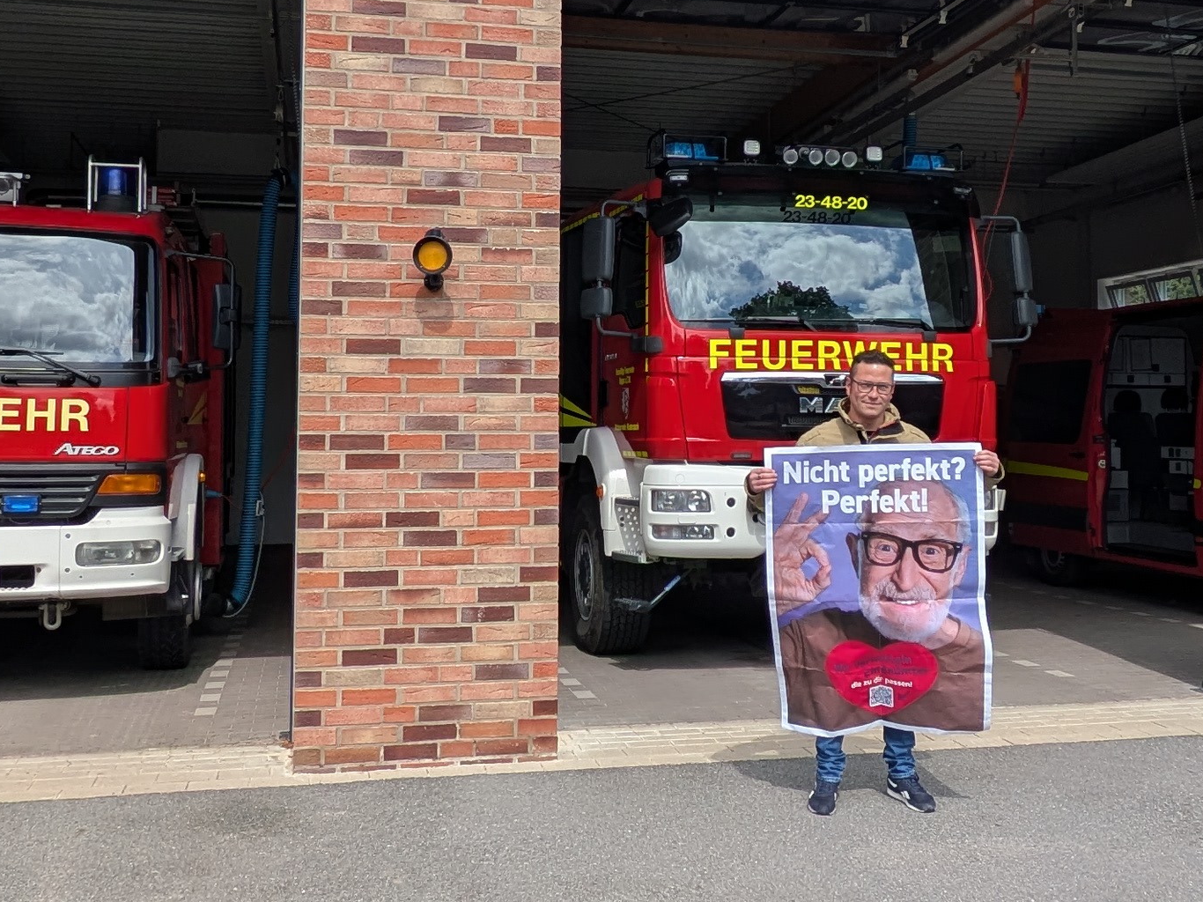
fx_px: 1425
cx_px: 624
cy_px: 350
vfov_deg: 35.0
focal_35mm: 41
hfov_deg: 45.8
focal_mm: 1.83
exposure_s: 1/1174
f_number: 2.2
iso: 47
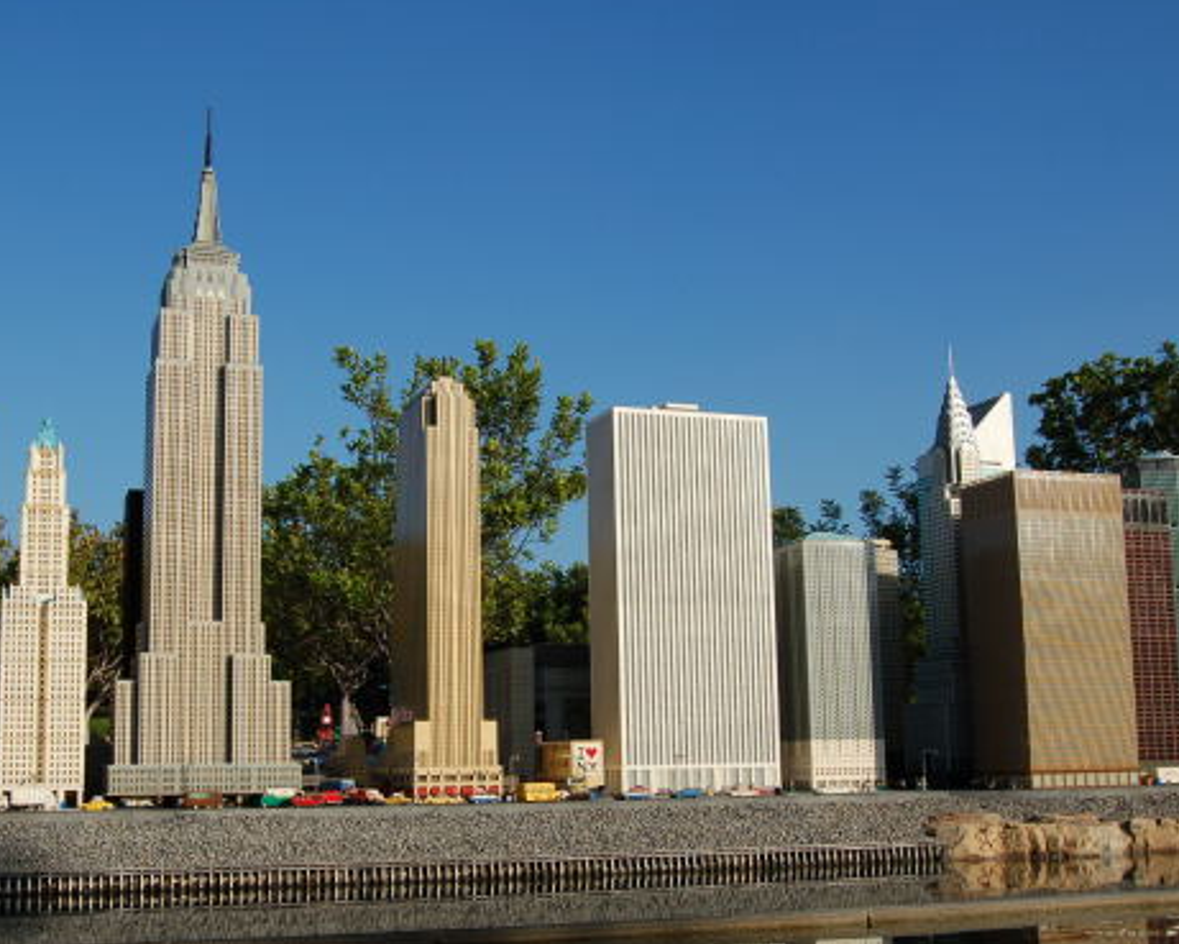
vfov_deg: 34.9
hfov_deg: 42.8
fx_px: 1501
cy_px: 532
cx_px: 509
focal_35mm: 43
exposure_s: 1/400
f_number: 10
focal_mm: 22
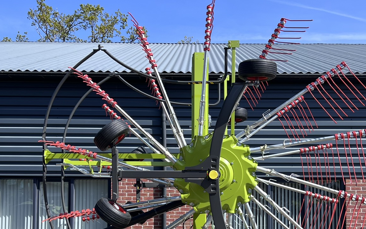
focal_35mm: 49
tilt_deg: +4.0
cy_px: 192
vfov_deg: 25.7
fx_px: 489
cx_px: 202
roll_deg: +1.2
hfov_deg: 41.0
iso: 50
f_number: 1.5
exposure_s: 1/2353
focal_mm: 5.7
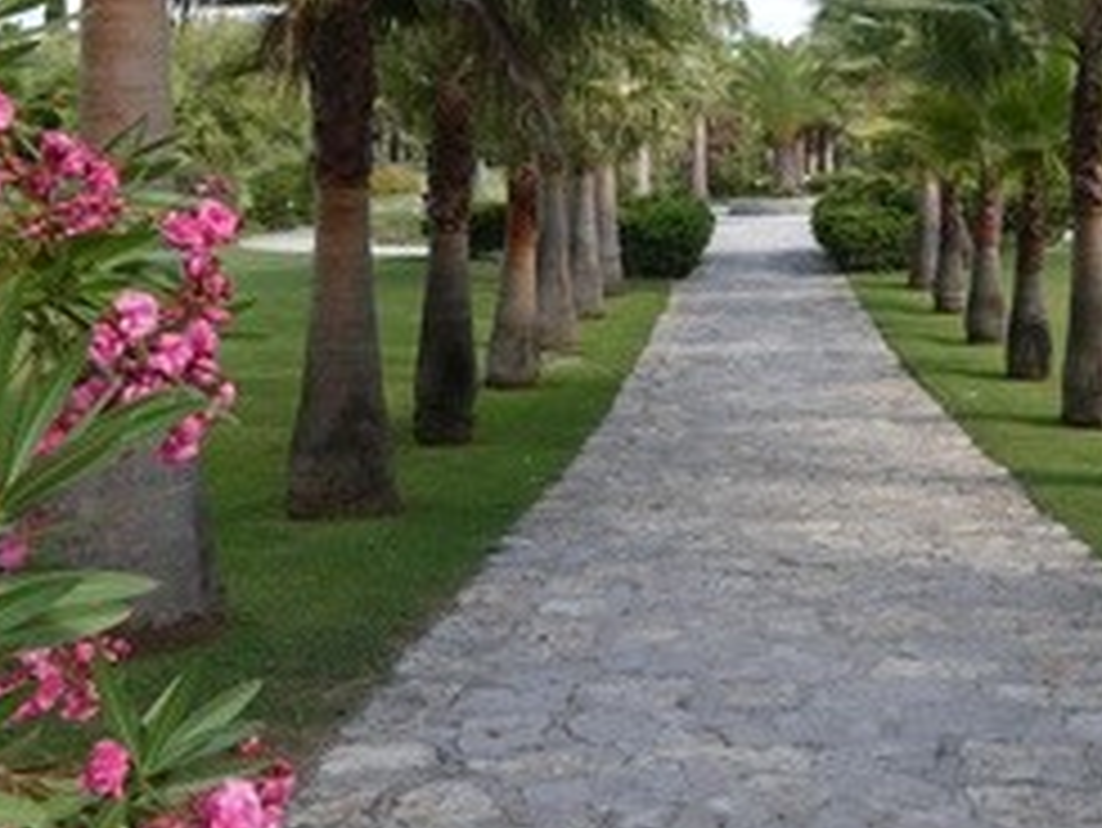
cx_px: 796
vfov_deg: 29.8
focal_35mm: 47
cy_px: 112
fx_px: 1497
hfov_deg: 39.6
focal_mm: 4.3
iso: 80
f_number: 3.3
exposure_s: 1/320
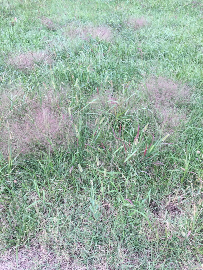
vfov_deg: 61.7
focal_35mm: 29
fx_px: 227
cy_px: 135
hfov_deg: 48.2
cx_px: 102
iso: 32
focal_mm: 4.15
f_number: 2.2
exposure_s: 1/60
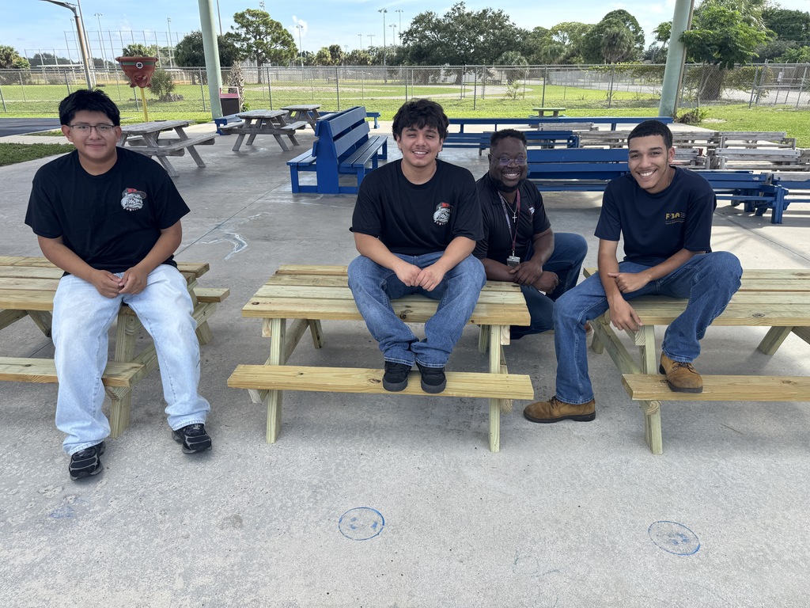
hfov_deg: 71.6
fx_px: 562
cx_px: 405
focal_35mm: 24
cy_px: 304
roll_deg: -0.2
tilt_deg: -22.6
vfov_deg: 56.8
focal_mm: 6.76
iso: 80
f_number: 1.78
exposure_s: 1/1042
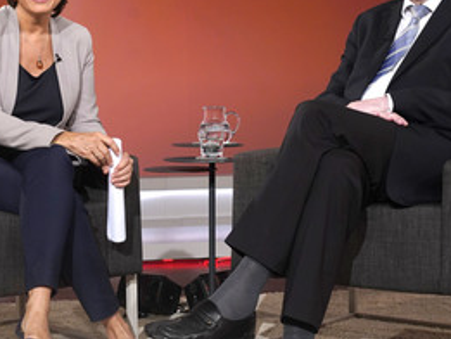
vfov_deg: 17.7
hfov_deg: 23.5
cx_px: 200
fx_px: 1082
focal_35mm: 83
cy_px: 114
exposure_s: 1/125
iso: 1600
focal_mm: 50
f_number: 5.6
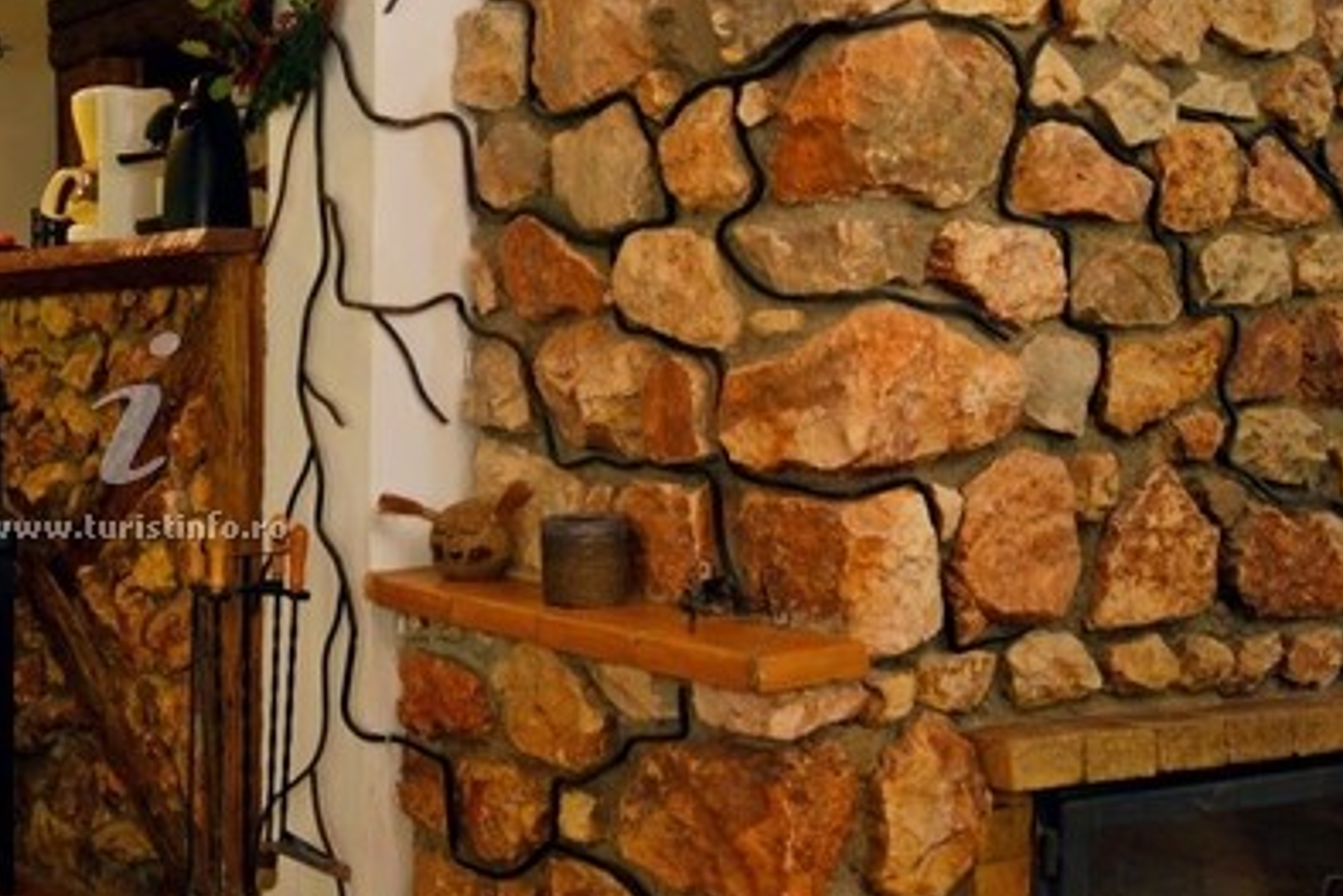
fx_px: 1940
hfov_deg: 35.6
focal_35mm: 52
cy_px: 393
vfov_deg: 26.0
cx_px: 95
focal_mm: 20
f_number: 2.8
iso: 400
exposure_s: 1/50
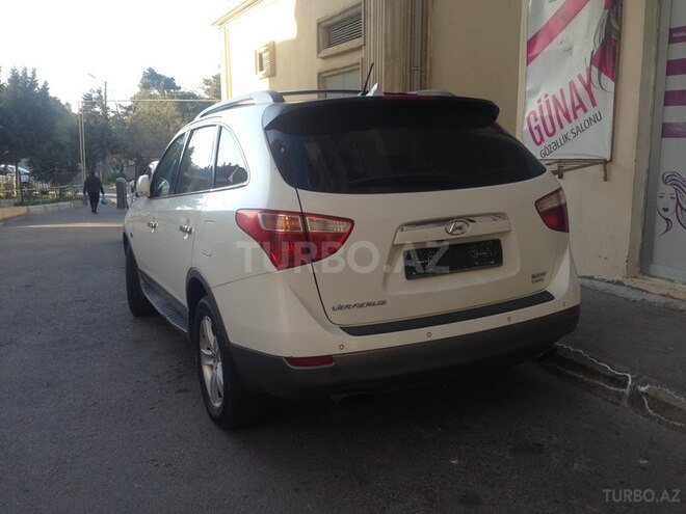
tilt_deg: -8.8
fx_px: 654
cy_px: 257
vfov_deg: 42.9
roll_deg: -0.1
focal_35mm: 33
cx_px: 343
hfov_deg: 55.4
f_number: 2.4
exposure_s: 1/238
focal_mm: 4.12
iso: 50
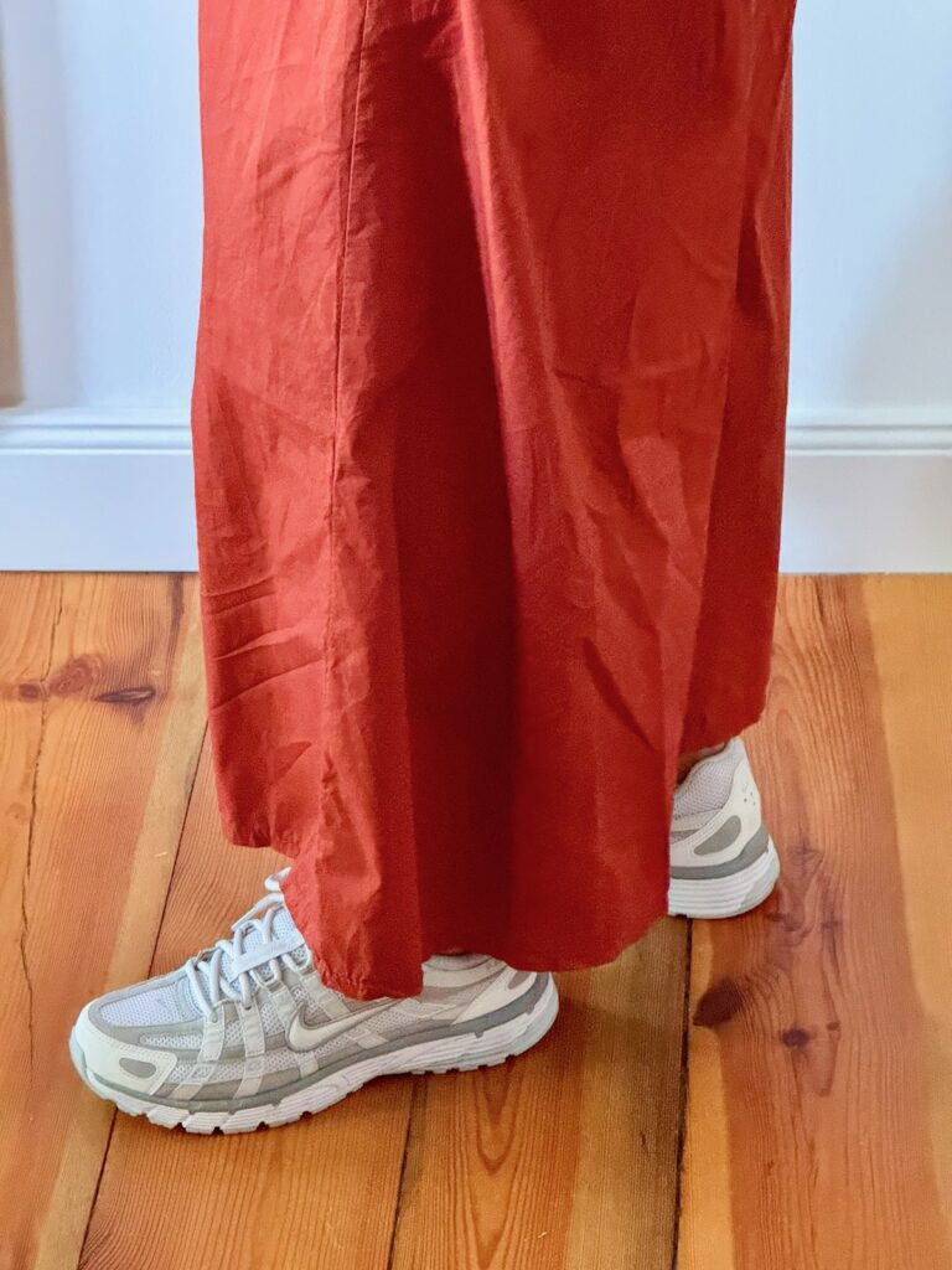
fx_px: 4400
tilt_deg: -28.3
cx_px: 476
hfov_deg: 12.3
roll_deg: +1.4
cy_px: 635
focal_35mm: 120
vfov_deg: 16.4
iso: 2000
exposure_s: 1/30
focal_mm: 15.66
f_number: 2.8
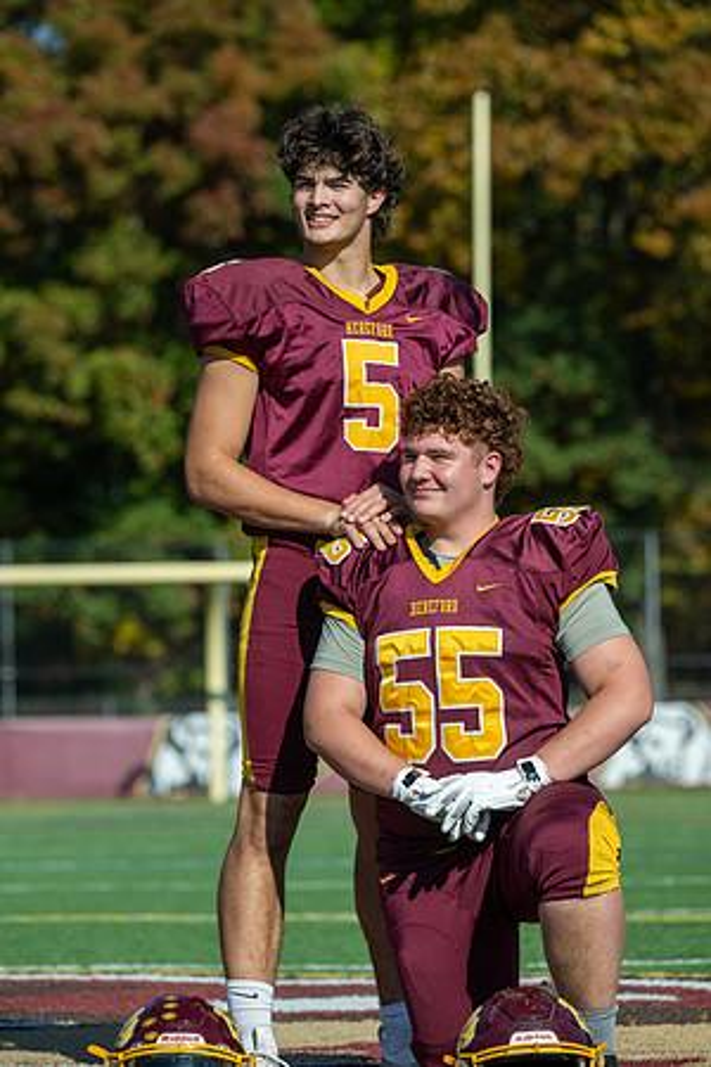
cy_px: 534
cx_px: 356
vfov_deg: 12.5
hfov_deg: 8.3
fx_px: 4888
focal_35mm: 165
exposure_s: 1/1600
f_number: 5
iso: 220
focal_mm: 165
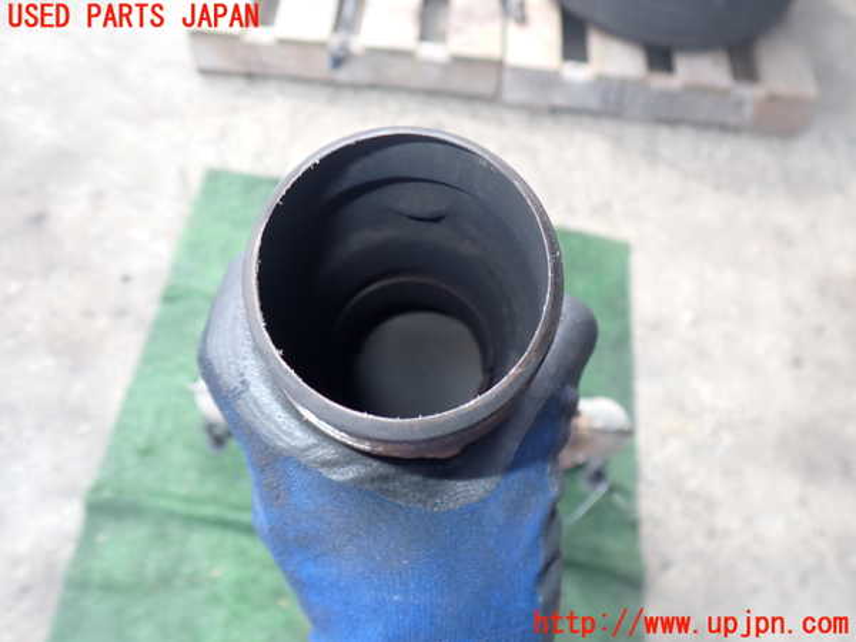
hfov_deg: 60.0
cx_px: 428
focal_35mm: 30
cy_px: 321
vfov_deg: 46.8
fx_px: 742
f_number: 6.3
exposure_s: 1/30
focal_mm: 5.4
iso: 100
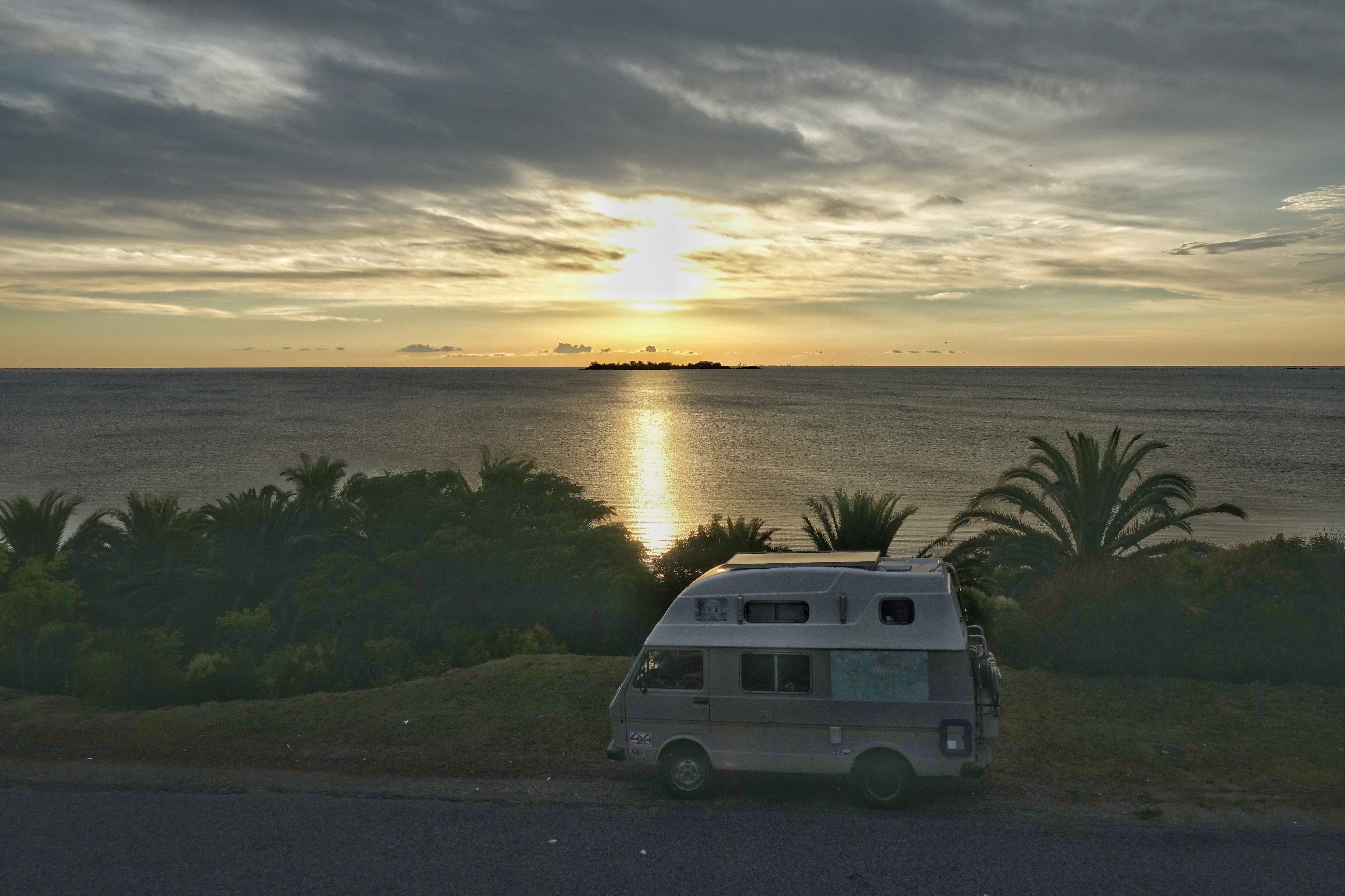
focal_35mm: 29
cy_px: 448
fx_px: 1083
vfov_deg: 45.0
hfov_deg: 63.7
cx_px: 672
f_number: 7.1
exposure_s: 1/1000
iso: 400
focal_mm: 10.59
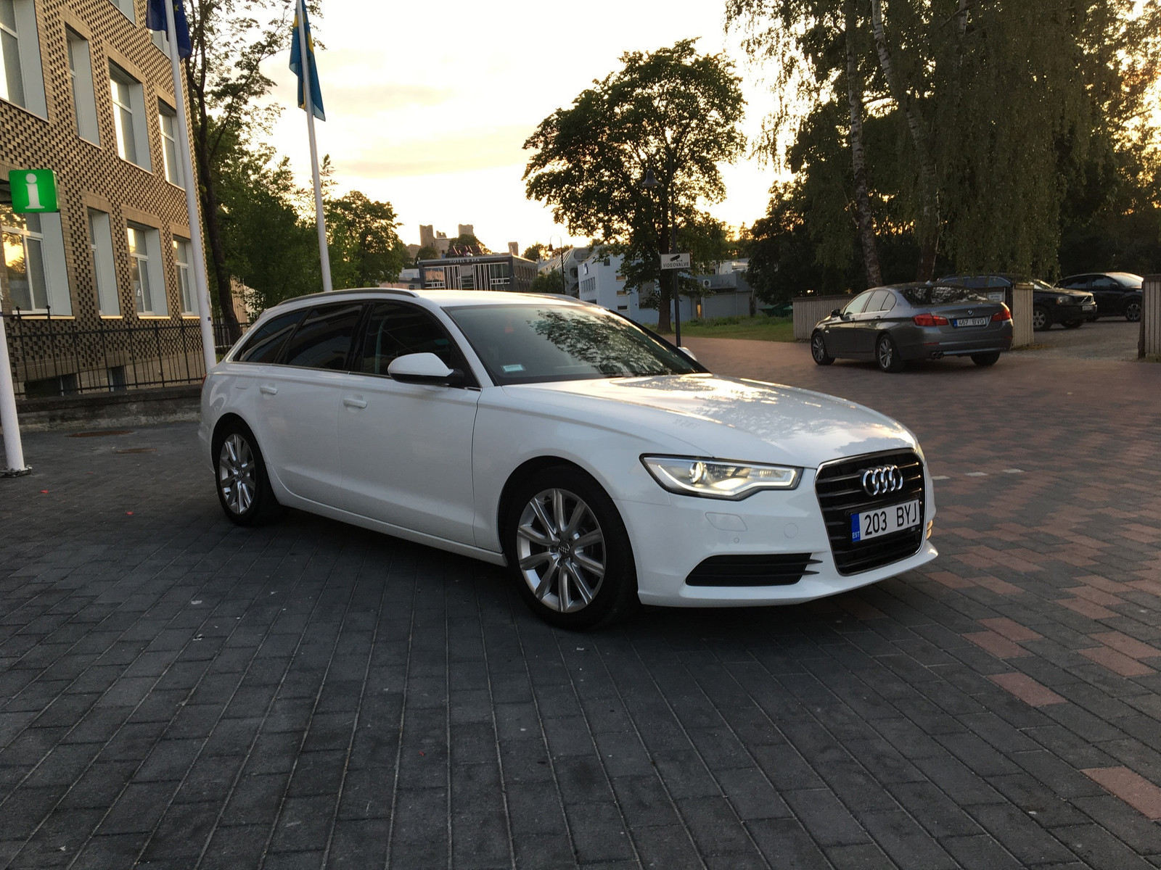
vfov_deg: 48.2
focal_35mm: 29
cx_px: 580
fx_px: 973
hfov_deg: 61.7
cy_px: 435
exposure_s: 1/50
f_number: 2.2
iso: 25
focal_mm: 4.15
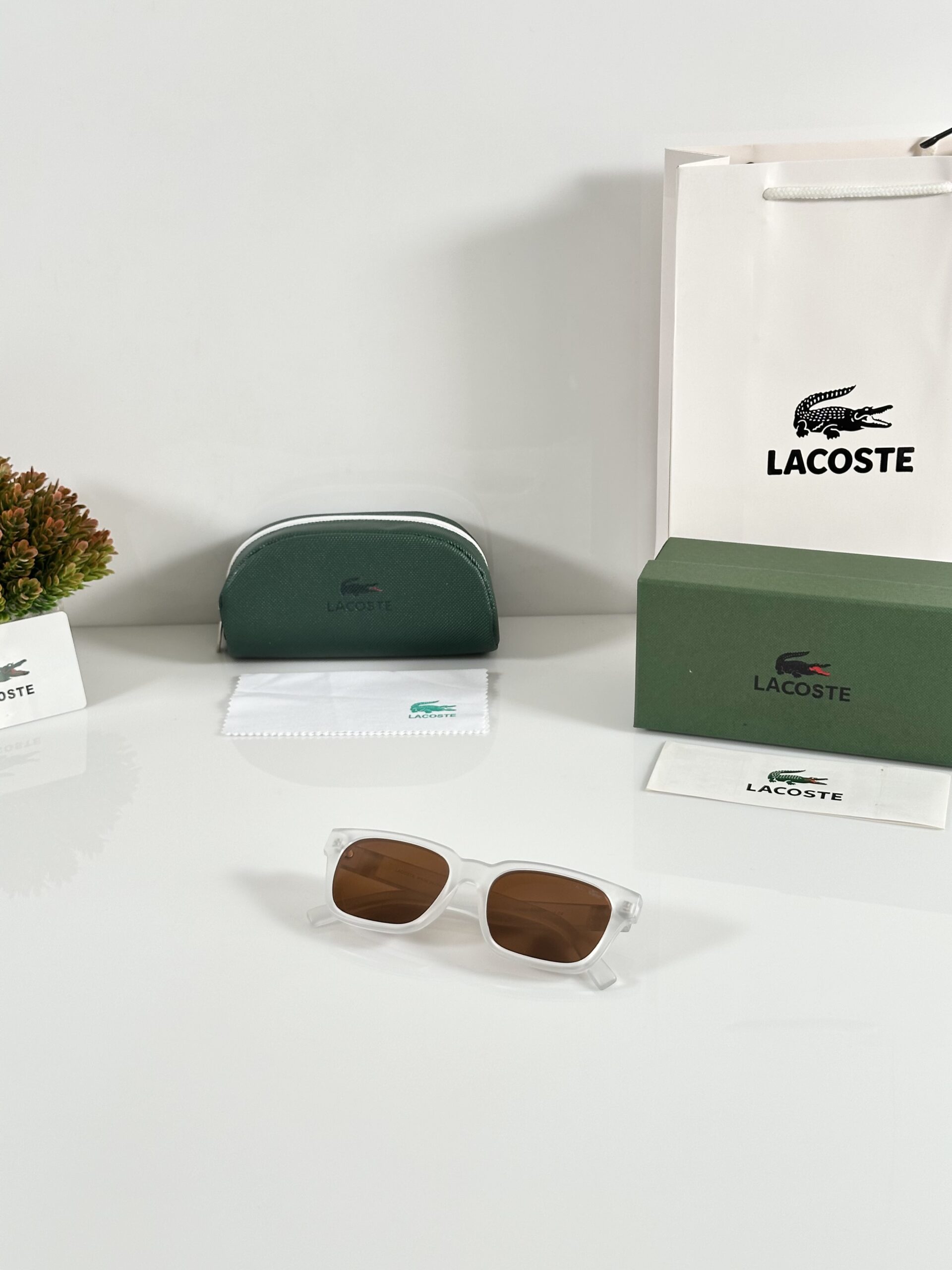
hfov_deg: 30.3
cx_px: 476
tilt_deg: -24.9
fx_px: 1760
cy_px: 635
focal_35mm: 48
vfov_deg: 39.7
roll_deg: +1.7
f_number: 1.78
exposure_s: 1/100
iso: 64
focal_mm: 6.86
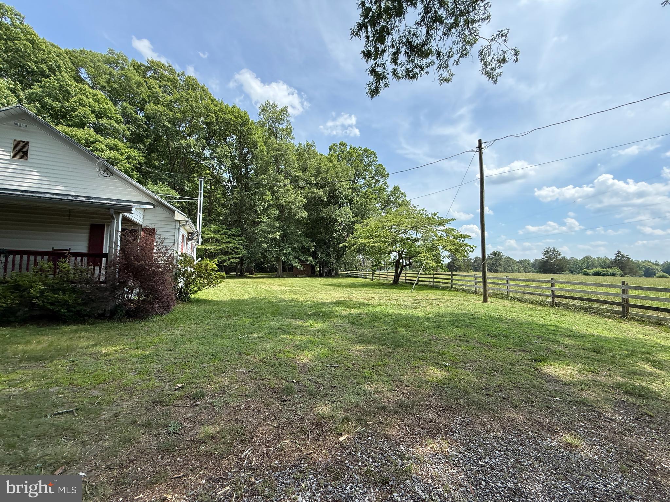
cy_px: 251
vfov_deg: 85.7
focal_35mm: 14
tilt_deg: +4.3
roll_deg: -1.4
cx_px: 335
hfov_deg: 102.1
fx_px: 271
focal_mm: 2.22
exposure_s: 1/742
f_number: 2.2
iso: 64
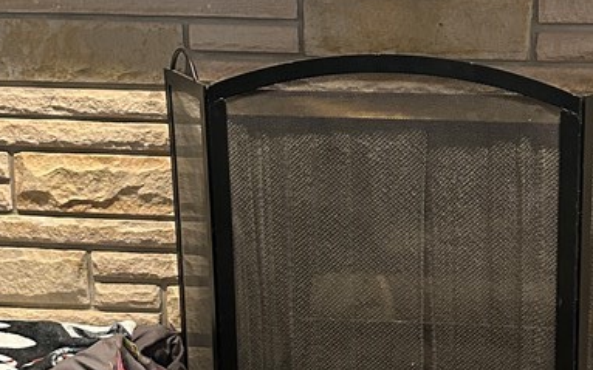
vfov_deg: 19.1
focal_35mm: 68
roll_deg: -2.2
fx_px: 1098
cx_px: 460
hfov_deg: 29.6
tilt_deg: -10.9
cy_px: 186
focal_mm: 6.86
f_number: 1.78
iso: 640
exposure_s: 1/40
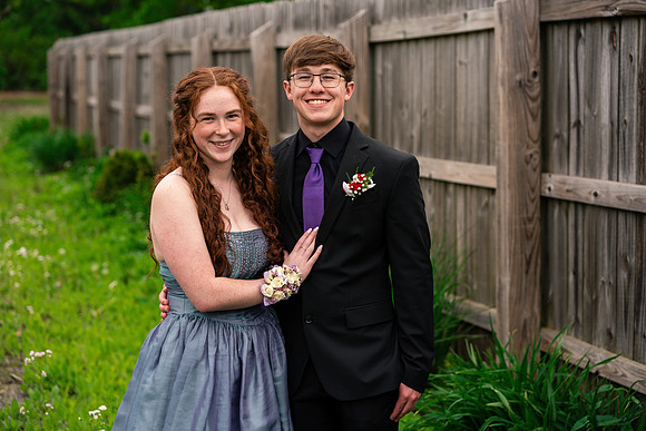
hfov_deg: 23.9
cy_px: 216
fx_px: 1526
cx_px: 323
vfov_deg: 16.1
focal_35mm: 85
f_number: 3.5
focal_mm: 85
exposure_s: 1/1000
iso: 400
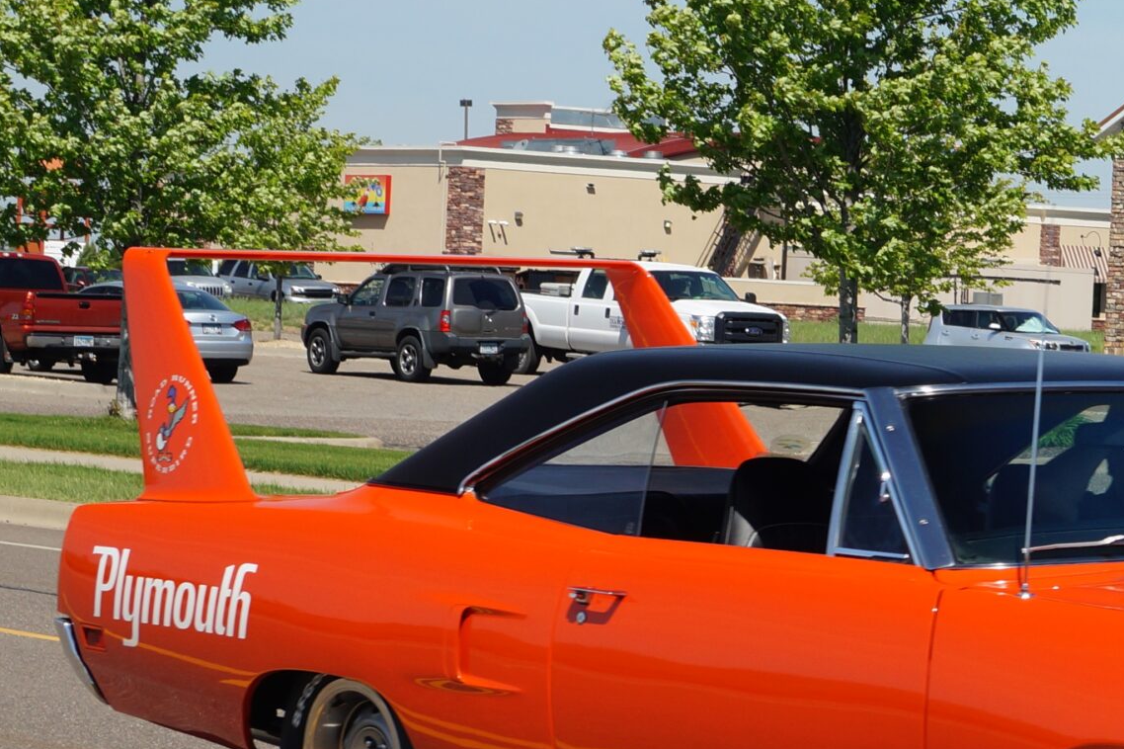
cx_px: 1167
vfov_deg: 10.2
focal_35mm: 135
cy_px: 393
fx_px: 4214
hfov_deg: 14.9
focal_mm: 40
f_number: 9
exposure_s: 1/125
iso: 100
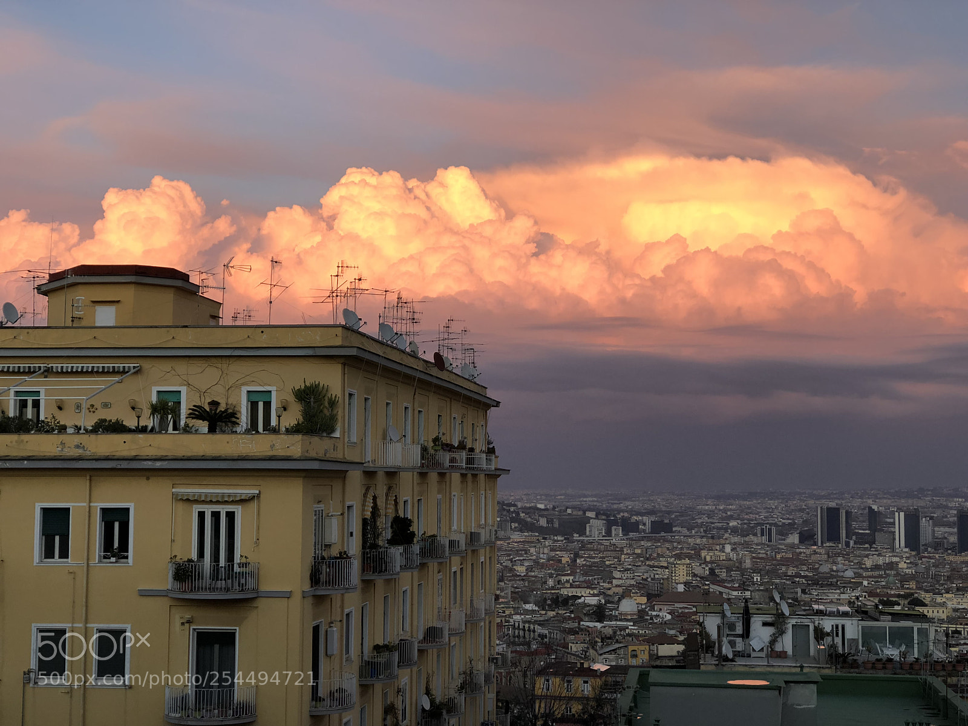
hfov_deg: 33.8
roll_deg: +0.3
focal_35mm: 57
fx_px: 1594
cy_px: 363
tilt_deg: +3.8
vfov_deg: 25.7
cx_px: 484
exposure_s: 1/50
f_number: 2.8
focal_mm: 6.6
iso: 25
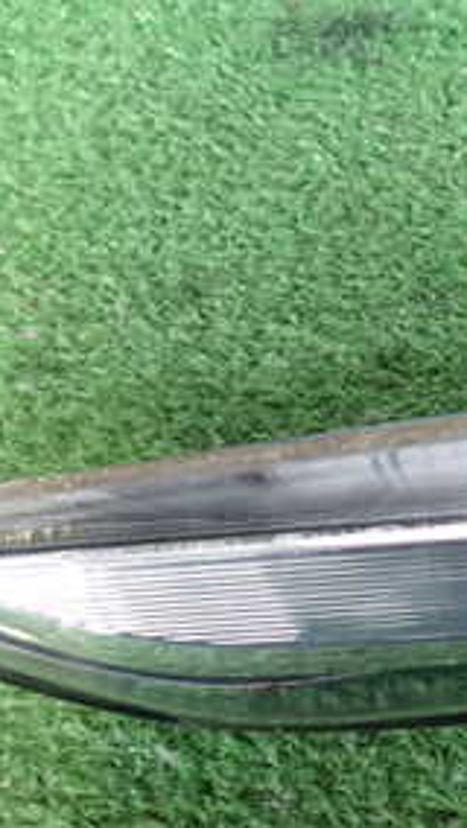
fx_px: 1517
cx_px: 400
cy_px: 513
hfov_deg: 17.3
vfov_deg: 30.4
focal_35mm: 69
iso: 320
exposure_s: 1/30
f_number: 2.3
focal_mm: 5.4
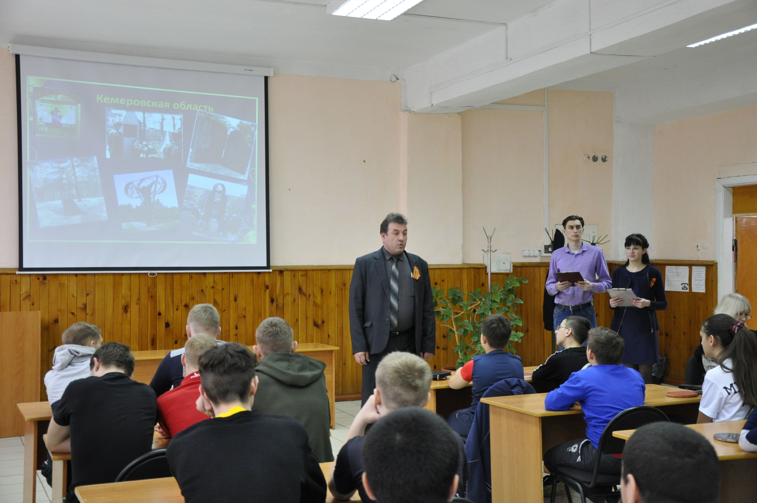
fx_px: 1008
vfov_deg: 28.0
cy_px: 252
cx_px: 378
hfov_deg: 41.2
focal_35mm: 48
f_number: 4.2
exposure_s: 1/40
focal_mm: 32
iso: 800
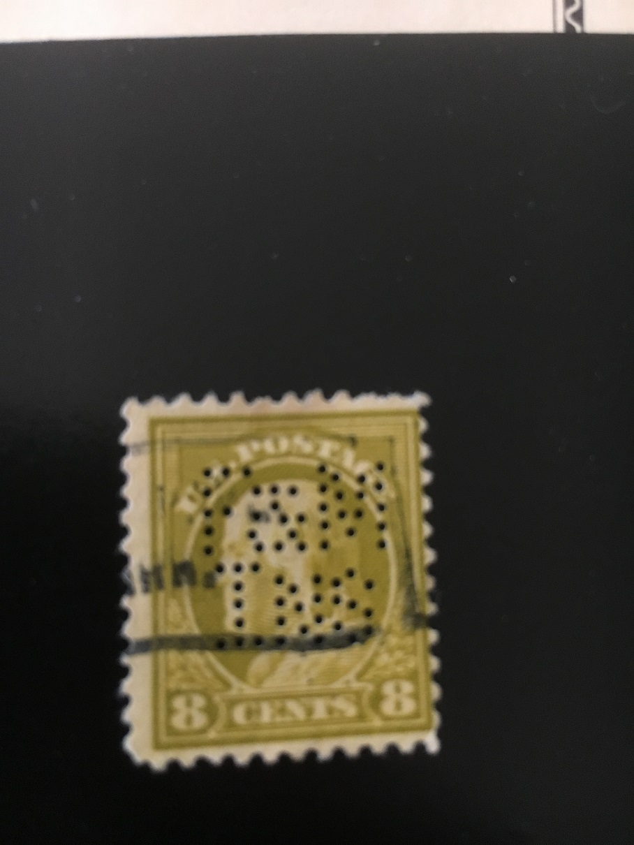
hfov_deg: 48.2
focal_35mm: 29
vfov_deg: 61.6
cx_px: 317
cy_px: 422
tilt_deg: -77.7
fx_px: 708
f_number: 2.2
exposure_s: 1/30
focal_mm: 4.15
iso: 160
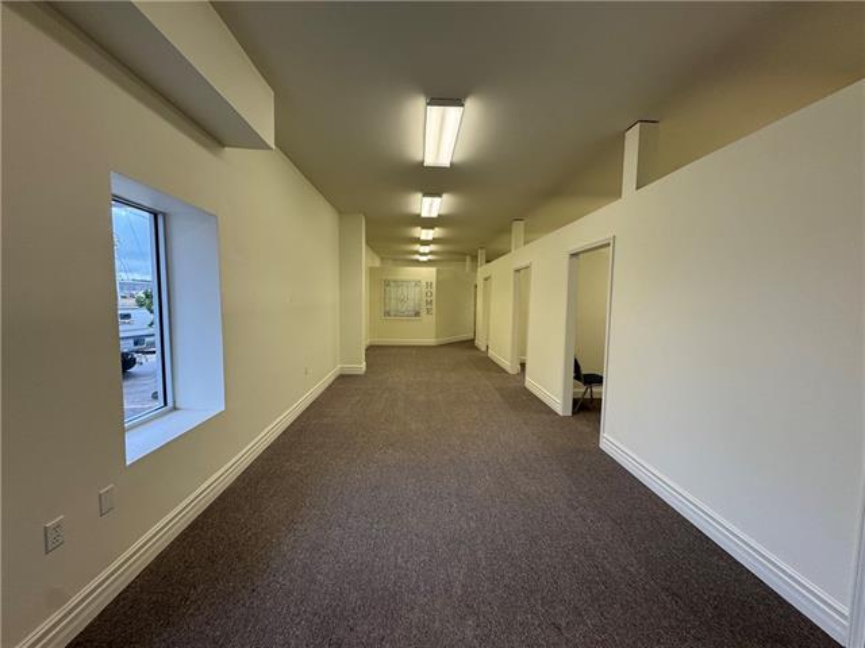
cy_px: 324
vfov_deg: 85.7
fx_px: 350
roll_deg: -1.2
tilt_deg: -5.1
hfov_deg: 102.1
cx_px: 432
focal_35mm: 14
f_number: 2.2
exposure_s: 1/124
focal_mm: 2.22
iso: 125
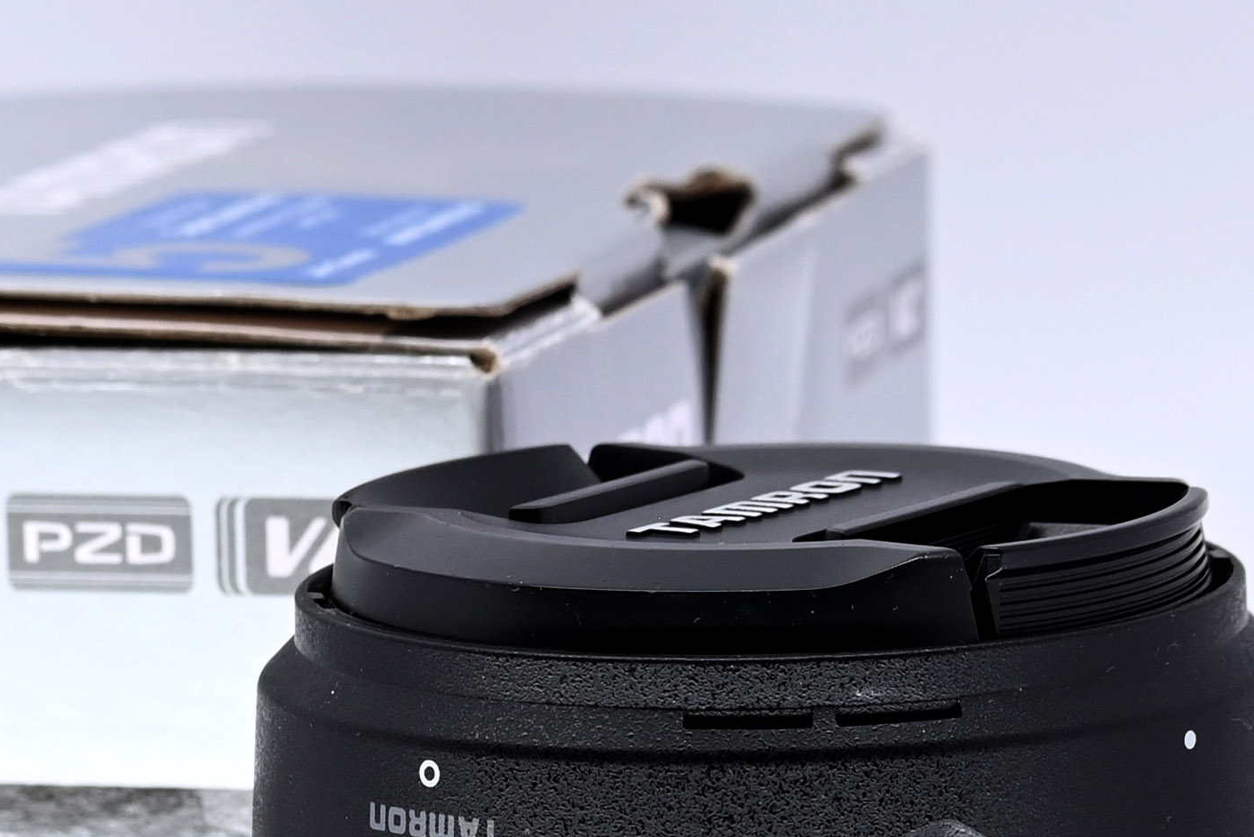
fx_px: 7281
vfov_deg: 6.5
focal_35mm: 209
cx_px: 401
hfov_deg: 9.8
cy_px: 1144
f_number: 9
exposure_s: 1/160
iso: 500
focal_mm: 50
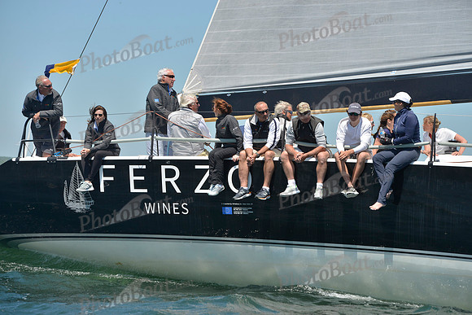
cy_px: 158
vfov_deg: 8.6
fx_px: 2098
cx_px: 236
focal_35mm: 160
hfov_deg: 12.8
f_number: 7.1
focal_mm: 160
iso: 280
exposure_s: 1/1250
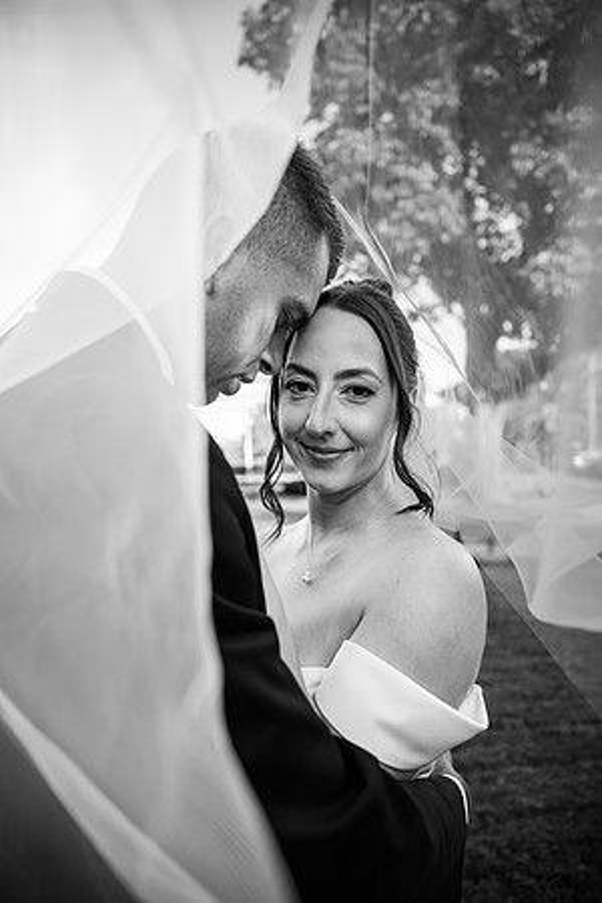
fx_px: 602
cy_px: 452
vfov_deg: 73.7
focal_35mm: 24
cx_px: 301
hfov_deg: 53.1
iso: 160
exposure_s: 1/400
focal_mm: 24
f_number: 2.8
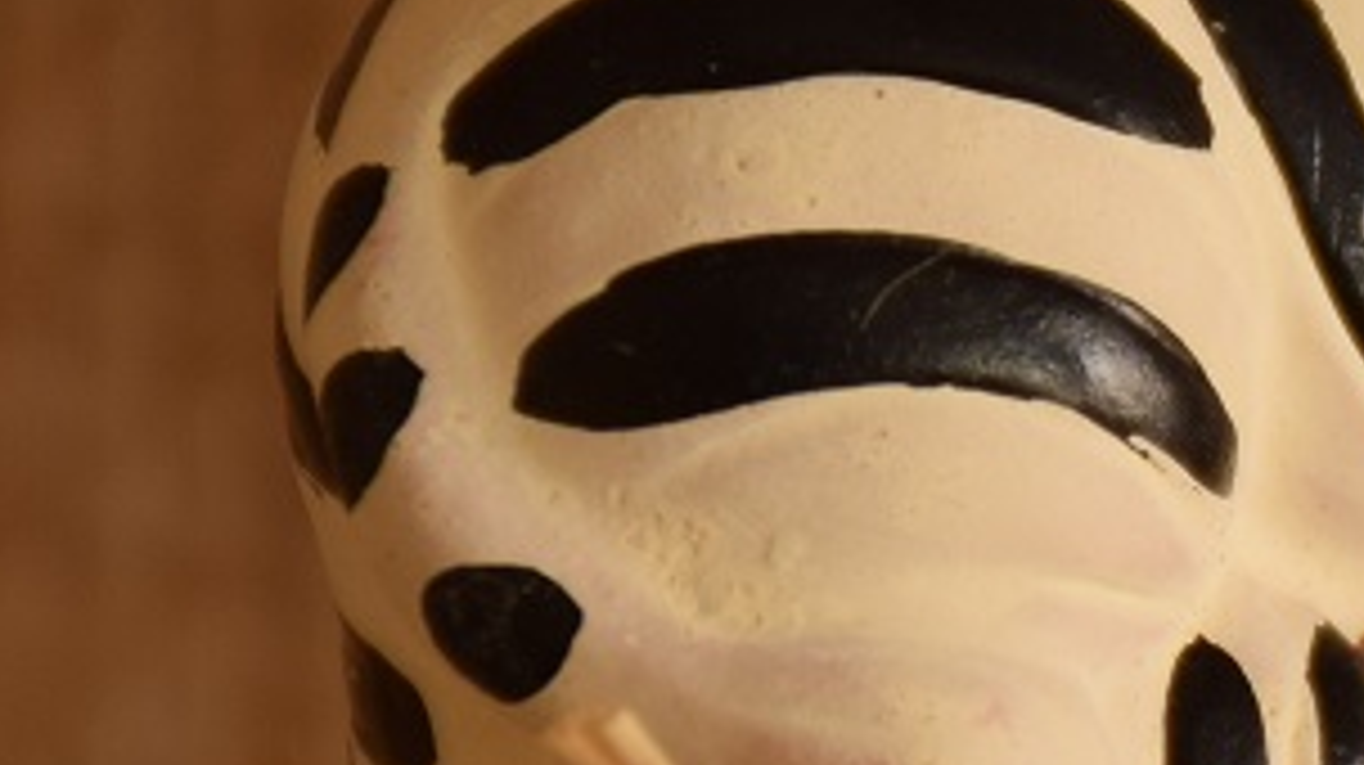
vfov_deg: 1.3
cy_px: 333
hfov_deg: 2.4
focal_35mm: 910
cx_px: 1576
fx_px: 32892
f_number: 5.6
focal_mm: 130
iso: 320
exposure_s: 1/25
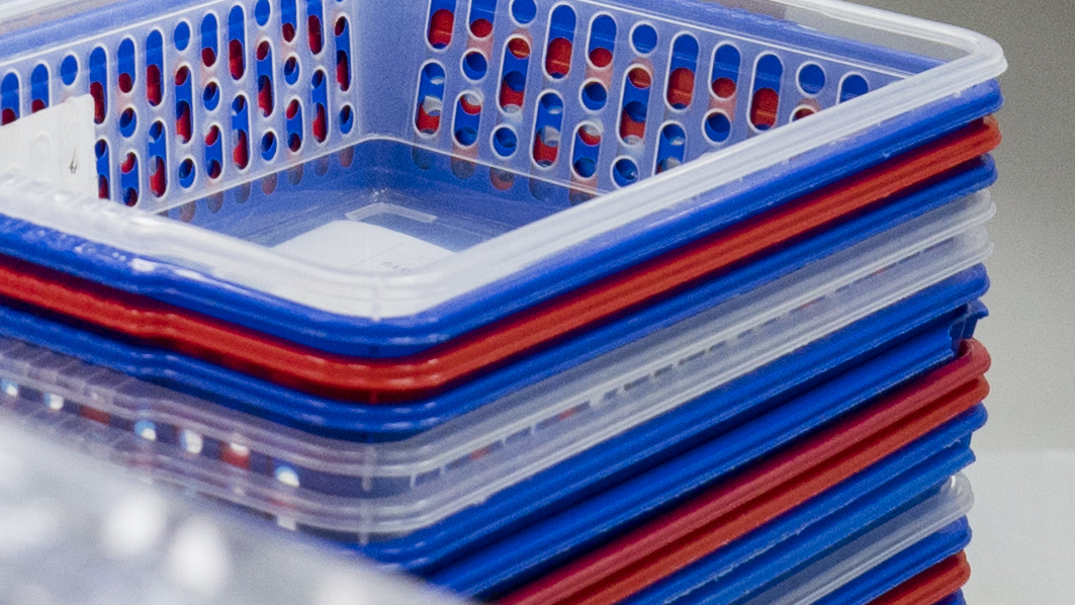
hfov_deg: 11.4
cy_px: -914
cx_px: -145
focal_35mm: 186
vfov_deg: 6.2
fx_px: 5302
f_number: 4
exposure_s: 1/160
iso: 400
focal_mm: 17
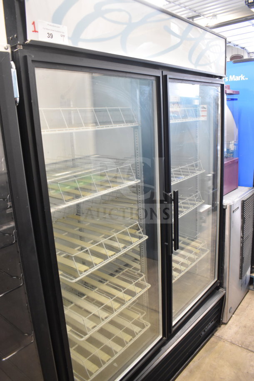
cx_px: 127
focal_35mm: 27
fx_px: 286
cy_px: 190
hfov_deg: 47.9
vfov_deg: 67.4
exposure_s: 1/30
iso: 2000
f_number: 3.5
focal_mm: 18
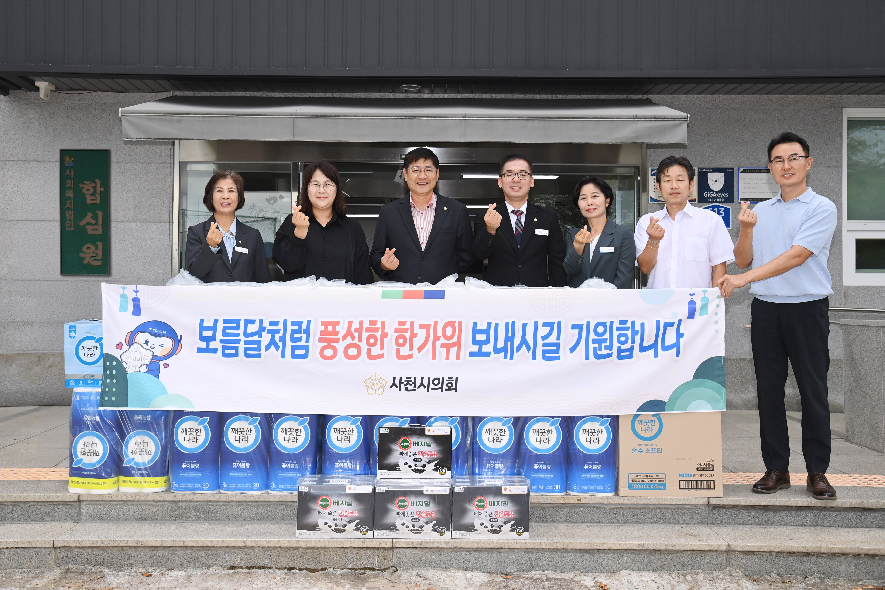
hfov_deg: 55.8
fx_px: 836
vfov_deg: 38.9
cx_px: 442
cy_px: 295
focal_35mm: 34
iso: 320
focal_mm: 34
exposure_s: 1/250
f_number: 7.1
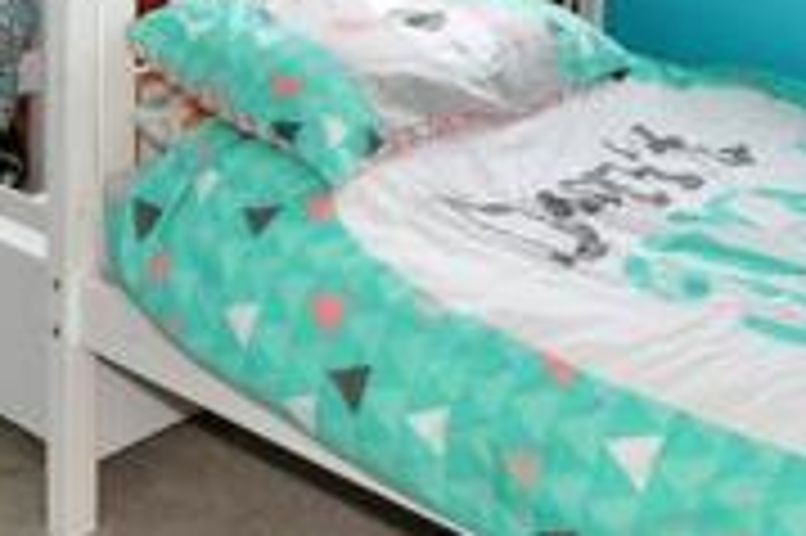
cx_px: 378
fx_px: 1230
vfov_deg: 20.8
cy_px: -273
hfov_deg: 36.3
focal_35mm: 55
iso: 160
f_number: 8
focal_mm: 10
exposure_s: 1/5
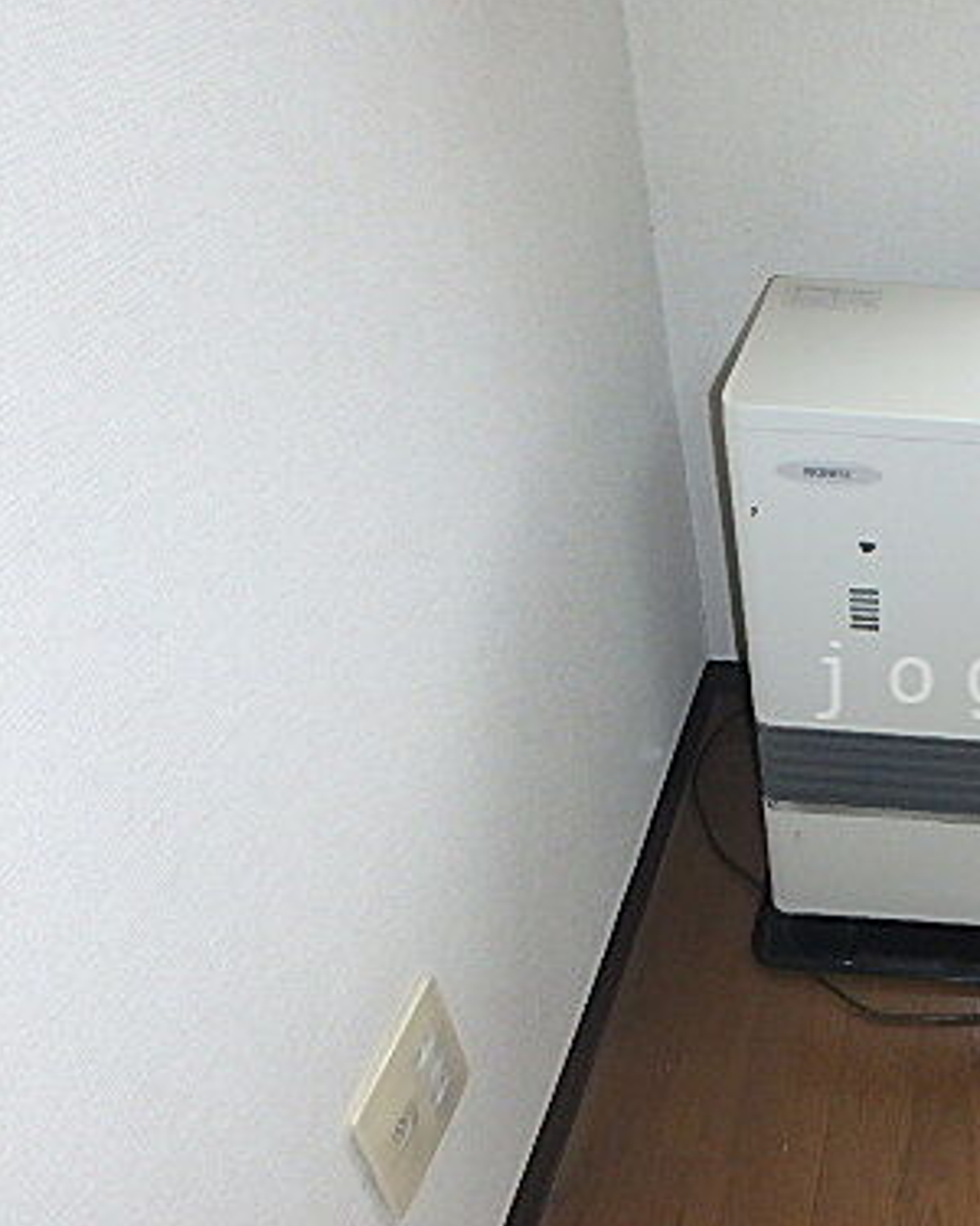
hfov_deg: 36.7
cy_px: 680
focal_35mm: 35
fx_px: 1269
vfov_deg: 51.4
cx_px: 1039
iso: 400
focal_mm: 3.7
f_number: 3.5
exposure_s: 1/30
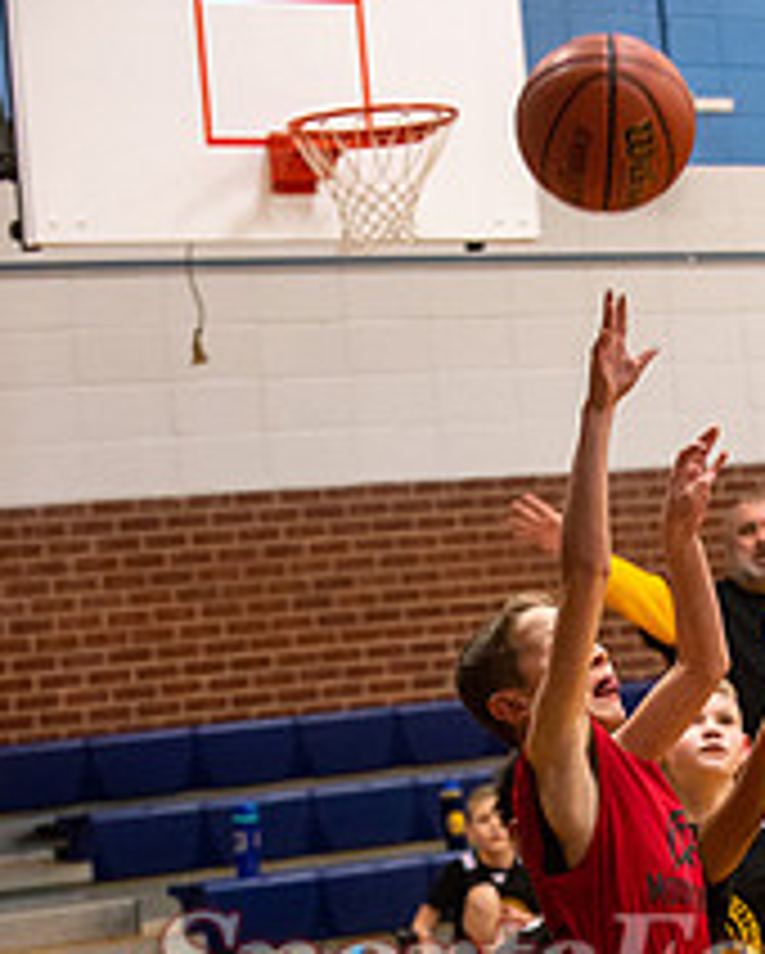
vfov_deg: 13.7
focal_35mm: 139
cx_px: 632
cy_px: 873
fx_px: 3928
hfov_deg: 11.1
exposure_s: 1/500
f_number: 4
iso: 5000
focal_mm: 70
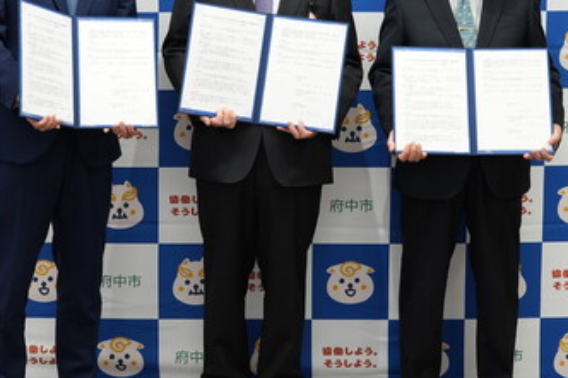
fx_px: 1170
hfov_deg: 27.2
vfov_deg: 18.2
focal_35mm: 74
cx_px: 225
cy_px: 71
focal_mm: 35.1
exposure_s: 1/100
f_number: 6.3
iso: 1250
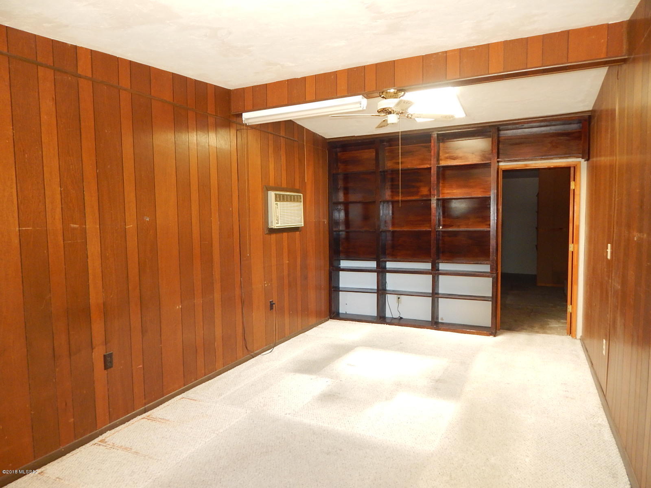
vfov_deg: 61.1
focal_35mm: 22
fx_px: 414
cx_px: 326
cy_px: 244
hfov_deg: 76.4
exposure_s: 1/30
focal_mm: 4
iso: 250
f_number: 3
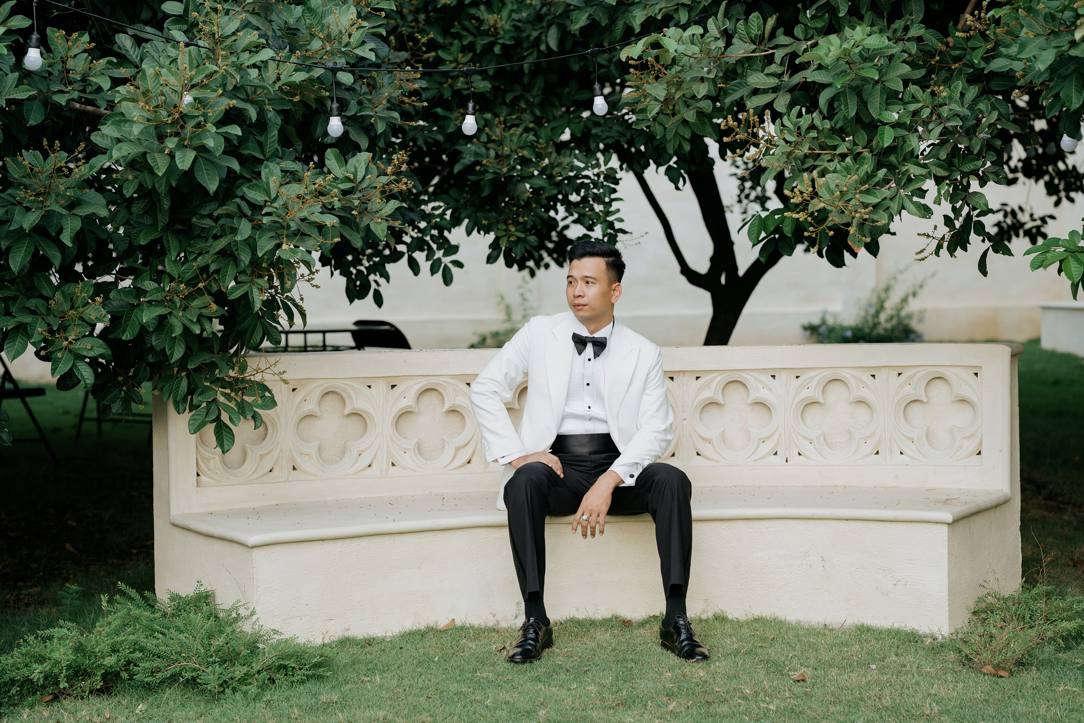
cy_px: 362
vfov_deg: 16.1
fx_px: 2559
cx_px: 542
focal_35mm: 85
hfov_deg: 23.9
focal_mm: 85
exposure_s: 1/500
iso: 160
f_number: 2.8
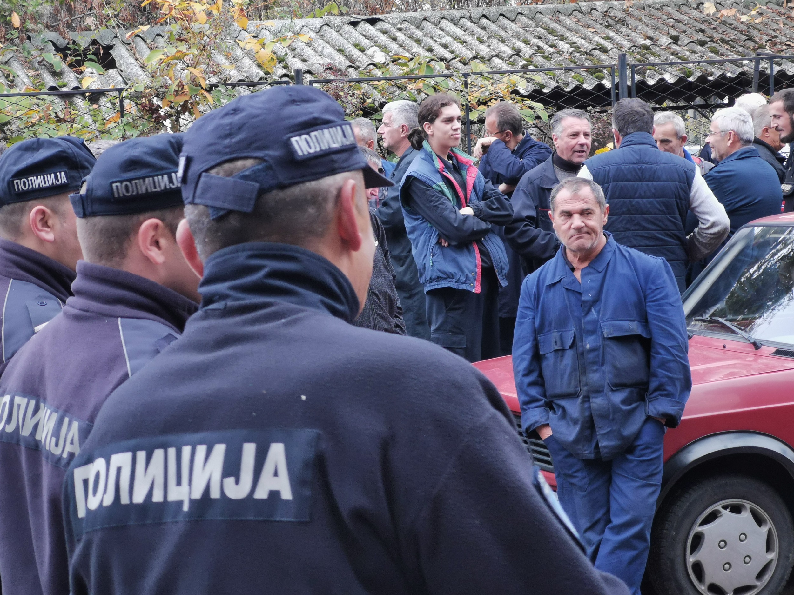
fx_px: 1858
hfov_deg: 24.1
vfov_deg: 18.2
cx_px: 397
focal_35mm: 81
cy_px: 298
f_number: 2.4
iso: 100
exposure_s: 1/100
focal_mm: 7.48
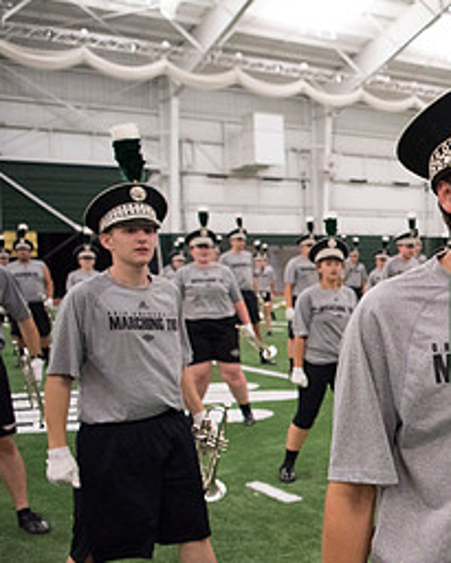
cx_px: 616
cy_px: 353
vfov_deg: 36.4
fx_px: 850
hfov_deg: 24.9
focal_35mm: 51
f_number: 3.2
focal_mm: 24
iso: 3200
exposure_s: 1/320
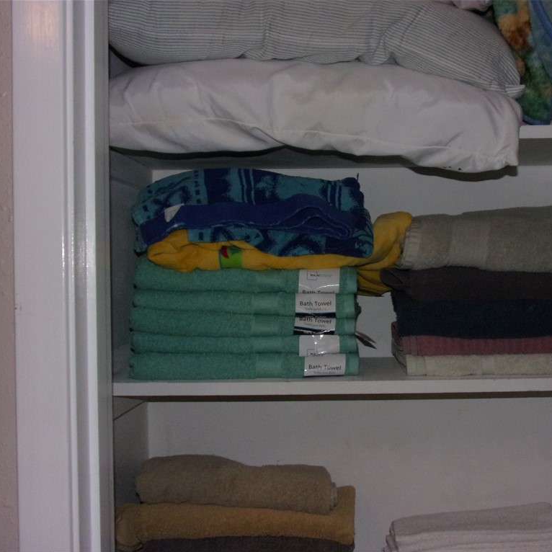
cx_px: 354
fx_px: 704
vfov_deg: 42.8
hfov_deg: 42.4
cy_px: 276
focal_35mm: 39
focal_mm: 5.9
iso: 200
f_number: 3.7
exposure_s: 1/34
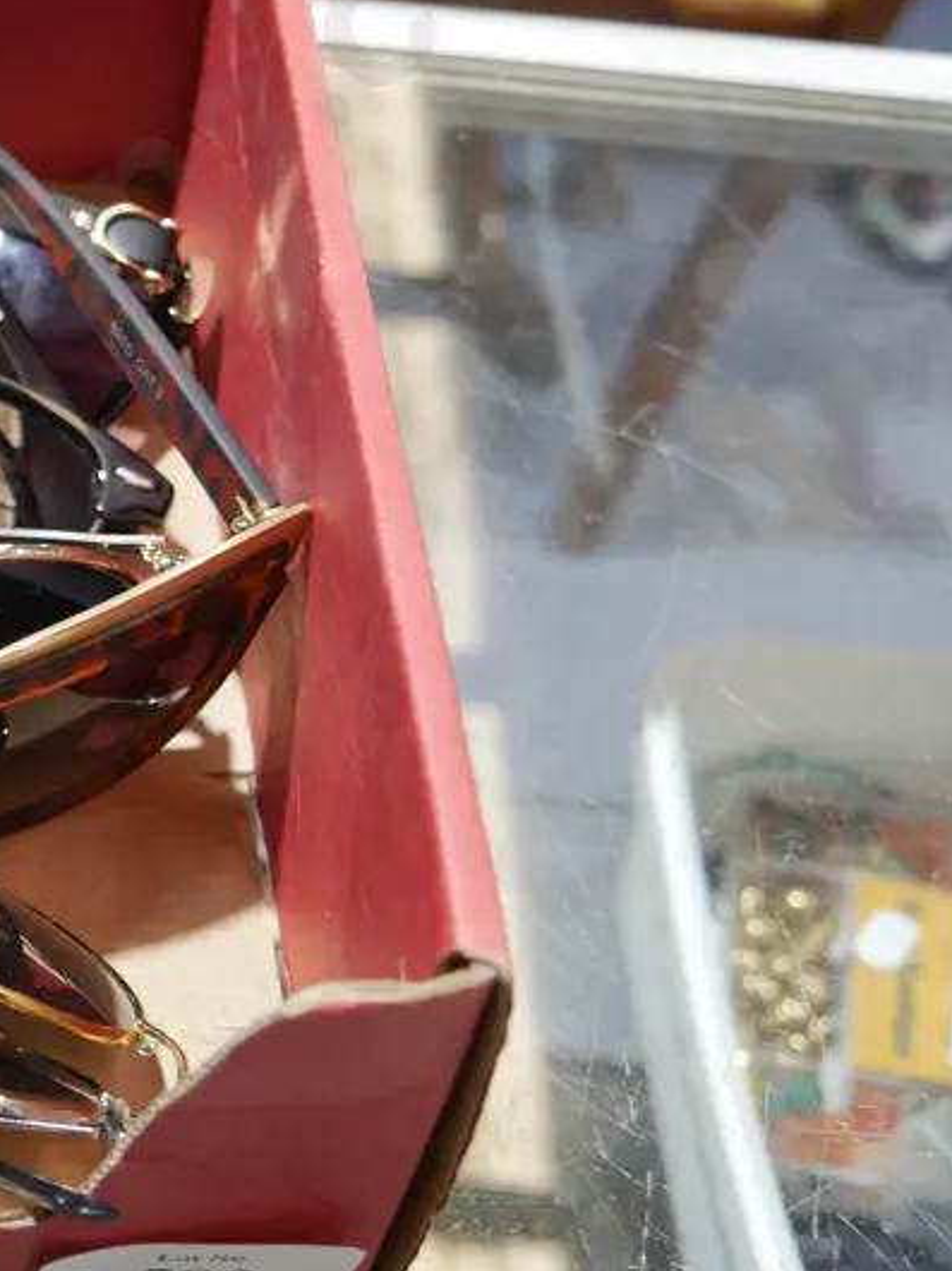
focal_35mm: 58
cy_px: 488
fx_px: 2129
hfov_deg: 22.8
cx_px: -235
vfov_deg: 33.1
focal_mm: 15
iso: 500
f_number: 3.6
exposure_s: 1/60
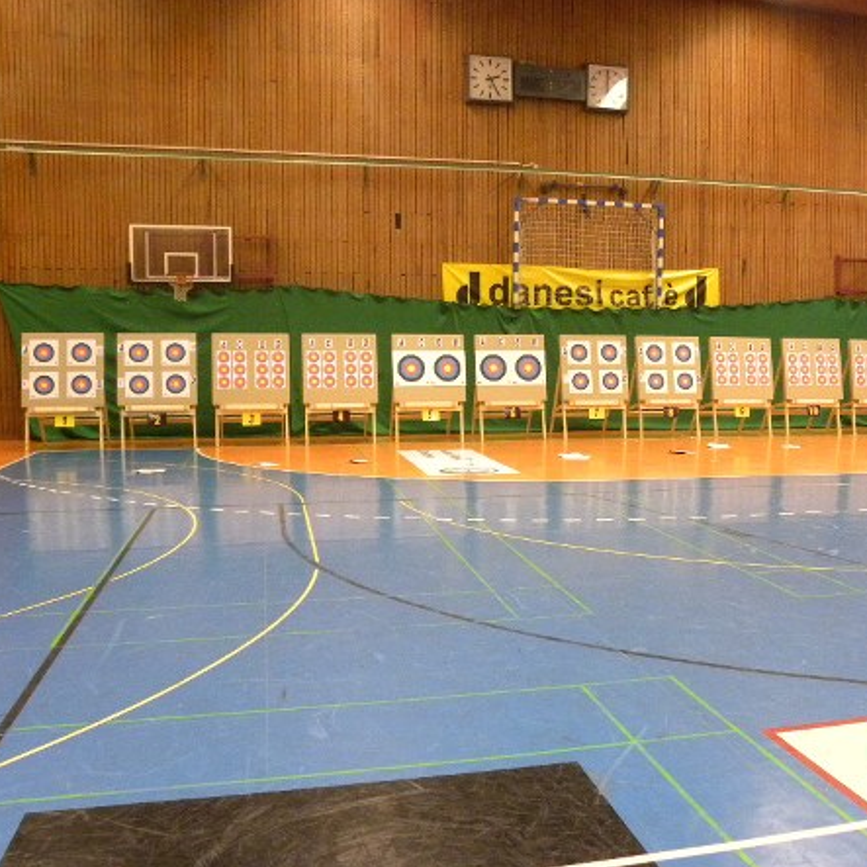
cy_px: 431
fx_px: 1048
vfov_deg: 44.9
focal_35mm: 37
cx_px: 552
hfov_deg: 44.5
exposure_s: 1/36.1
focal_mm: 5.2
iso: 400
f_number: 2.8
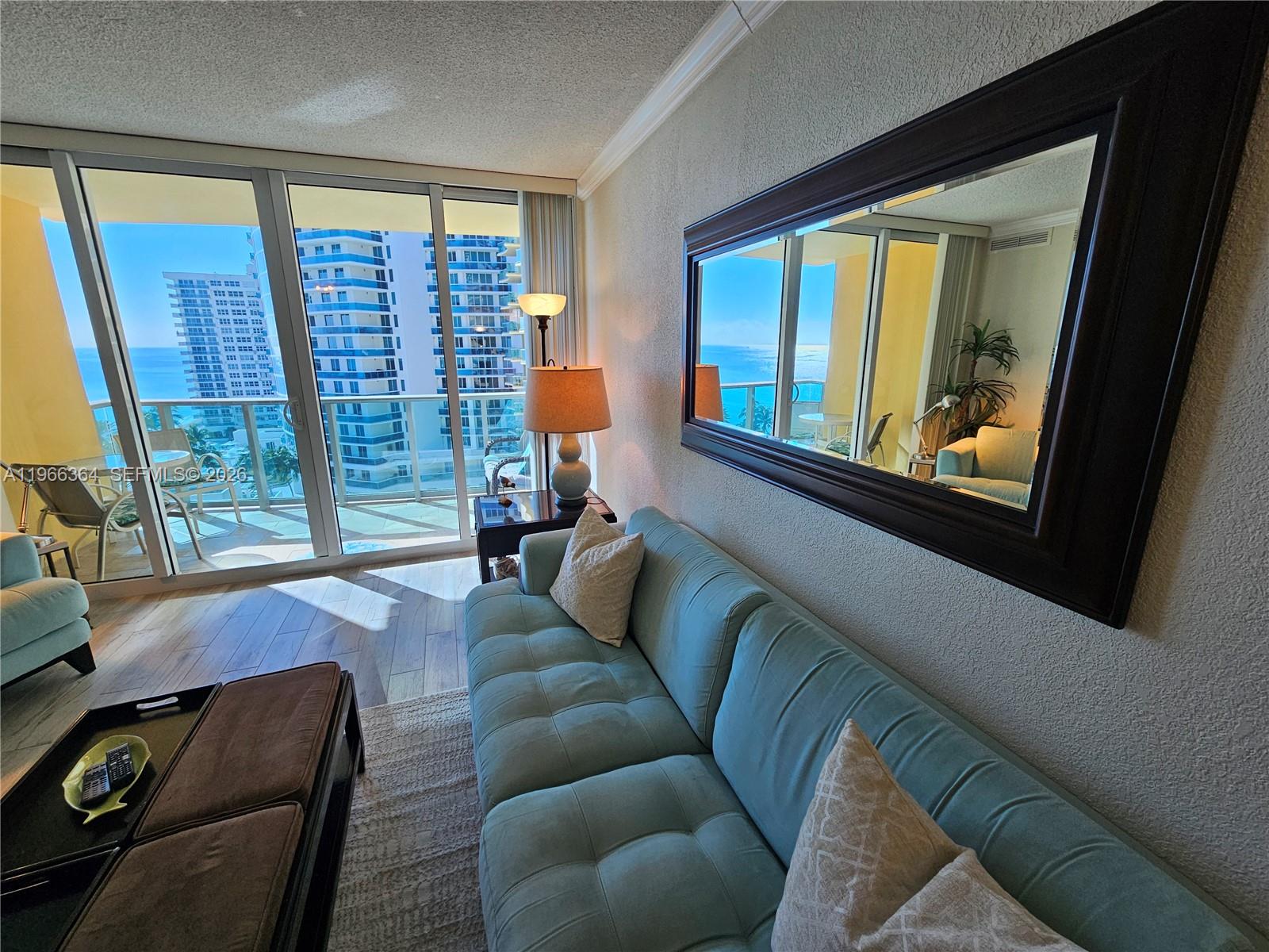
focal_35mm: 13
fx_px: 477
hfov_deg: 106.2
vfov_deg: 89.9
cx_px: 634
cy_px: 476
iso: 50
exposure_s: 1/127
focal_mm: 2.2
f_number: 2.2
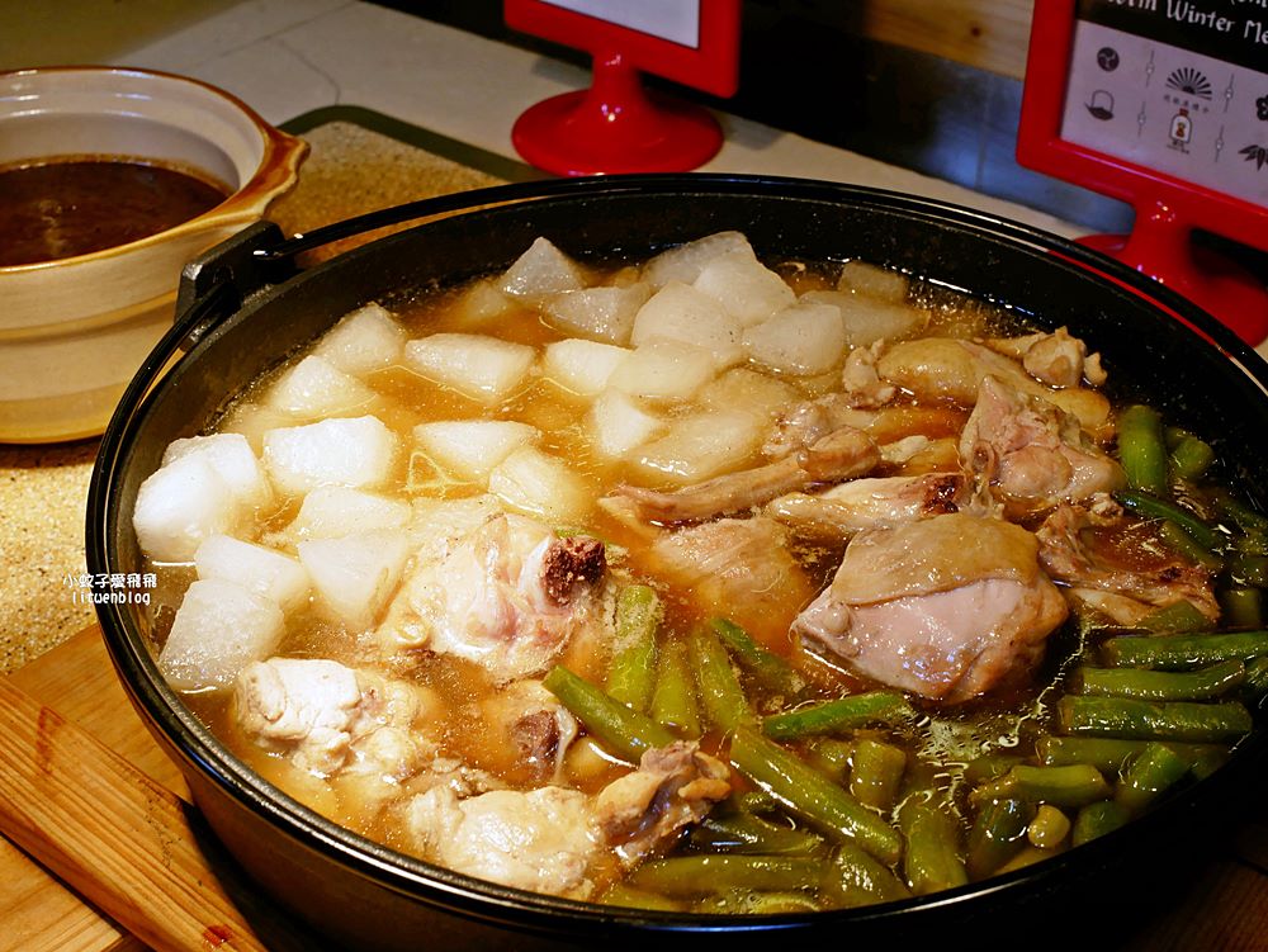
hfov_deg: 38.2
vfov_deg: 29.1
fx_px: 1832
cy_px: 476
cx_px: 634
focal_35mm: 50
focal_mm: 25
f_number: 9
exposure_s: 1/60
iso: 320
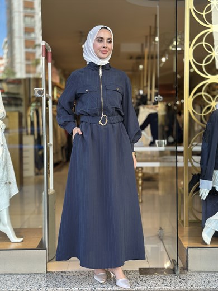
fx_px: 403
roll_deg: +0.0
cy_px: 146
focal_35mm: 48
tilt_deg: -2.4
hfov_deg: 30.3
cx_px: 109
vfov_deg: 39.7
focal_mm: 6.86
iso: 125
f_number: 1.78
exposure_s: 1/168
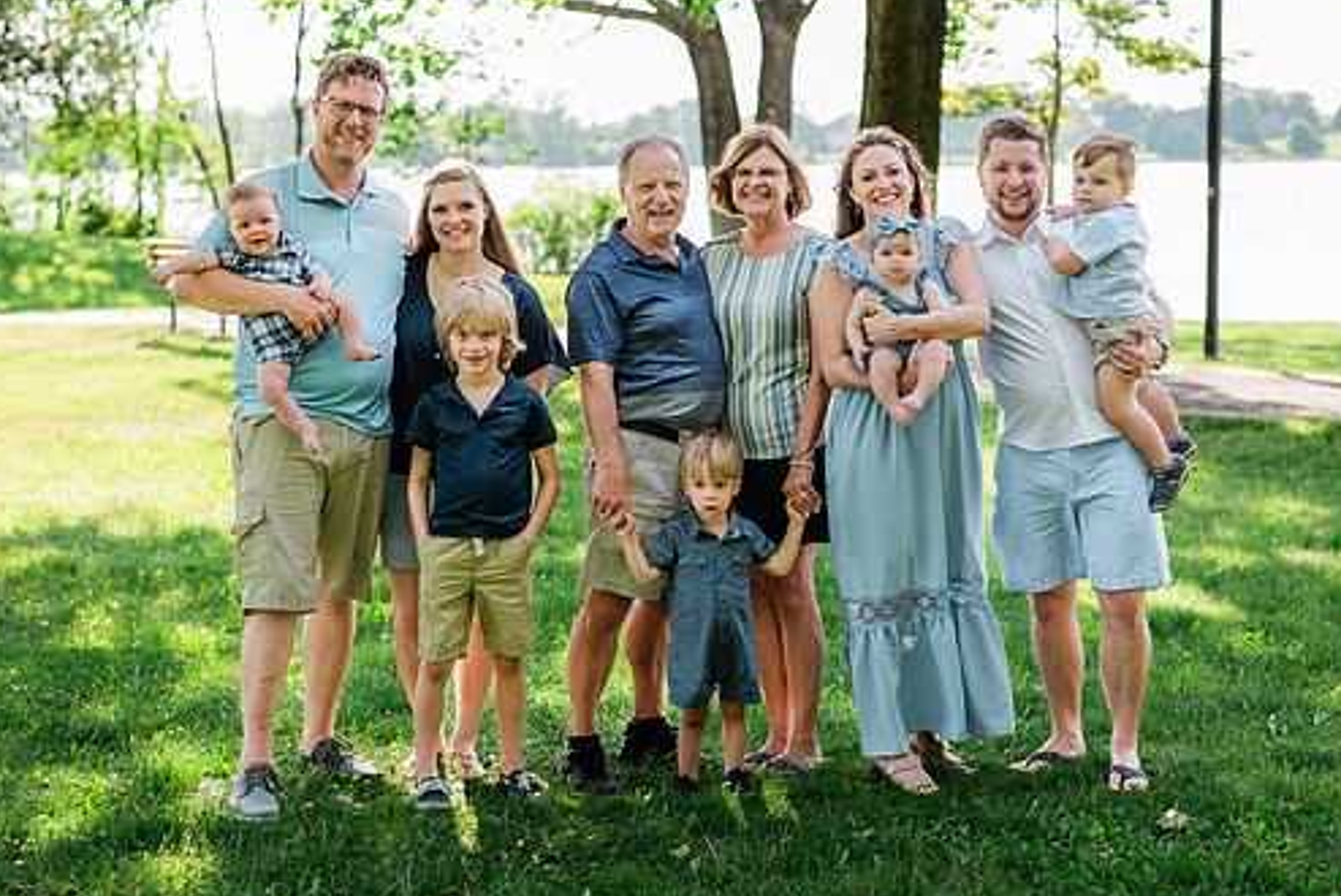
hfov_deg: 29.6
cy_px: 407
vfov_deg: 20.0
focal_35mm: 68
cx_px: 641
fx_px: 2534
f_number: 2.8
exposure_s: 1/500
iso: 200
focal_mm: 58
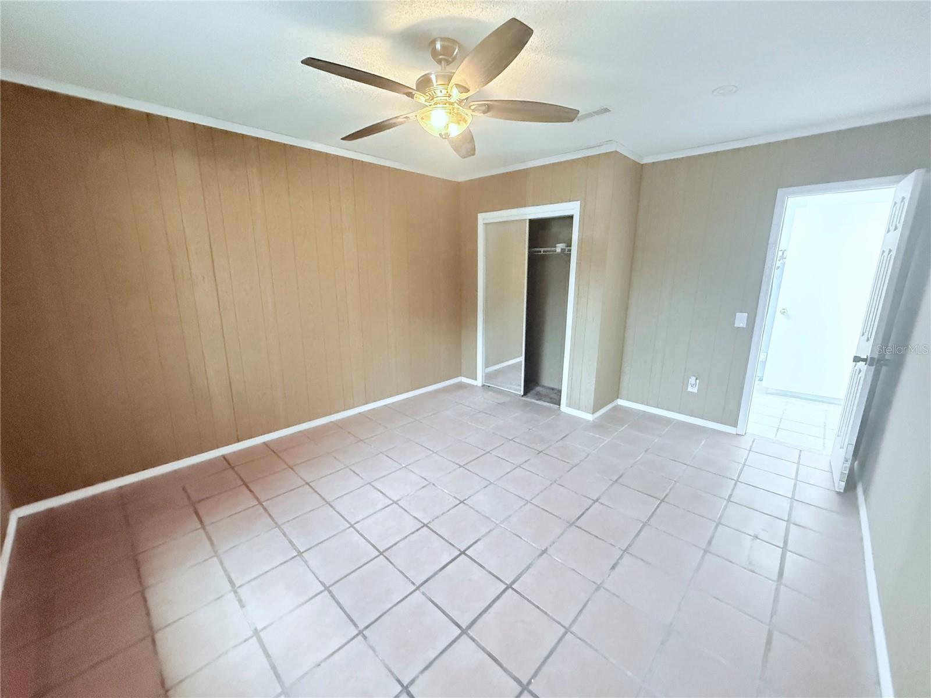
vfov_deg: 85.7
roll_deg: +0.3
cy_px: 349
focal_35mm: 14
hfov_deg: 102.1
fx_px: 377
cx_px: 466
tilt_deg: -10.6
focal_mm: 2.22
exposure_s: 1/60
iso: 1000
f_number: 2.2
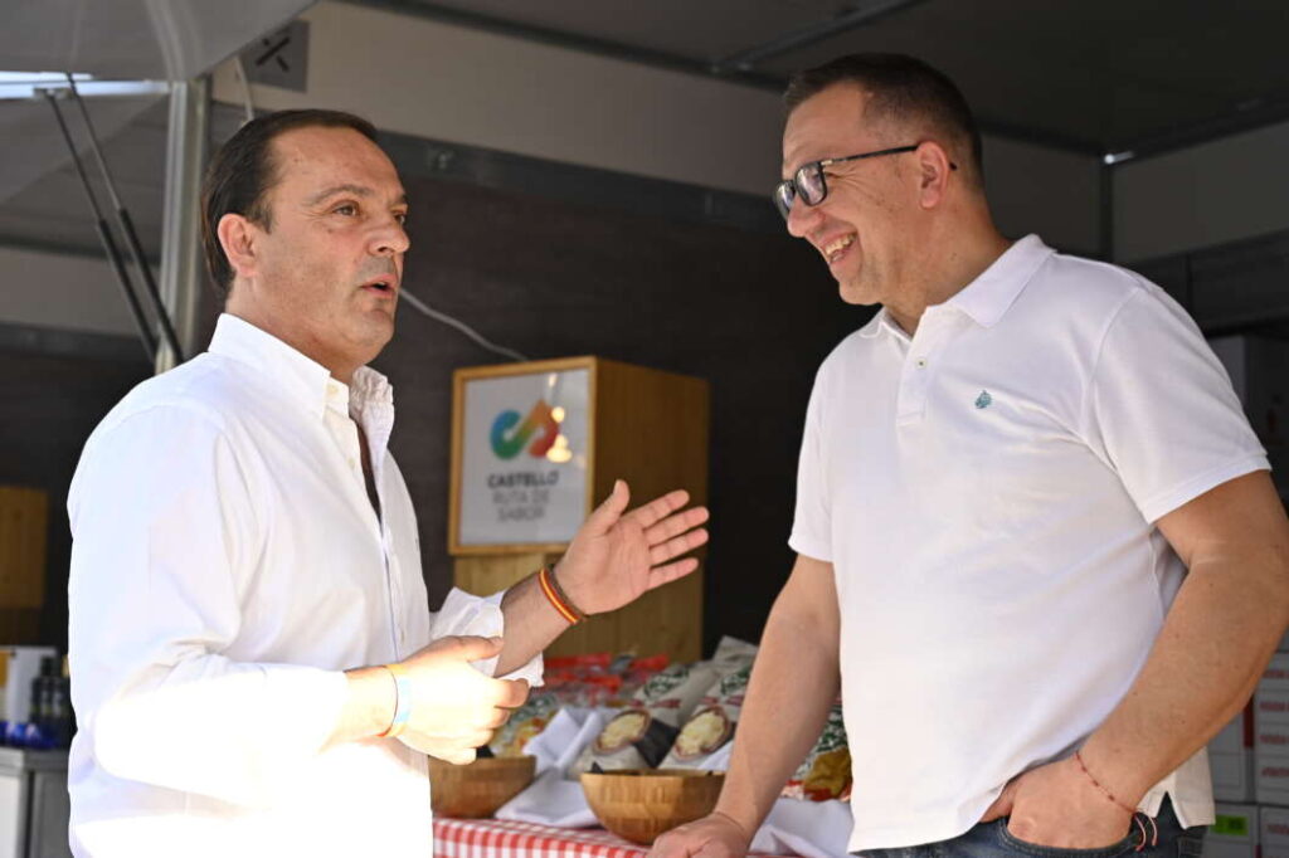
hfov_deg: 37.5
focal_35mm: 53
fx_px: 1897
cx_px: 644
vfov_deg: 25.5
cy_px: 429
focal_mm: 53
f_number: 4
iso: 320
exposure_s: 1/200
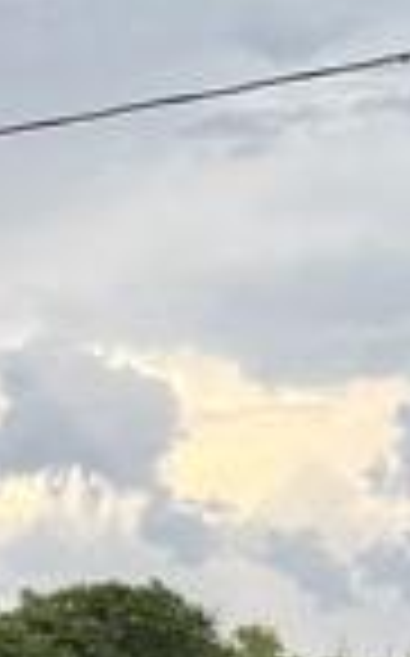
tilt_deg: -2.0
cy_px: 860
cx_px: -1167
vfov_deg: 11.5
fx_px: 3189
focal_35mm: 178
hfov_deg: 6.2
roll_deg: -0.9
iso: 80
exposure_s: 1/539
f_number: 1.78
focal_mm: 6.76
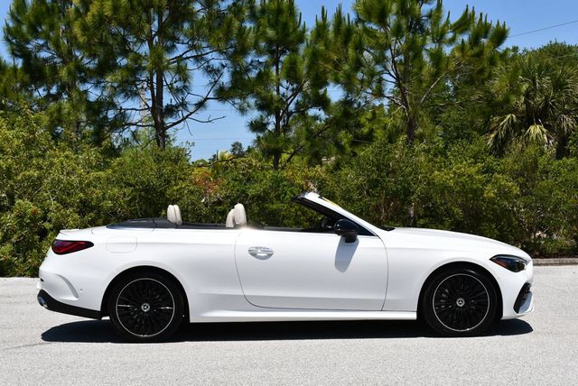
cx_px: 289
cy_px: 193
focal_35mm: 60
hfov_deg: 33.4
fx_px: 964
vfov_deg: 22.7
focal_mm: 30
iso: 100
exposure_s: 1/320
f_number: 9
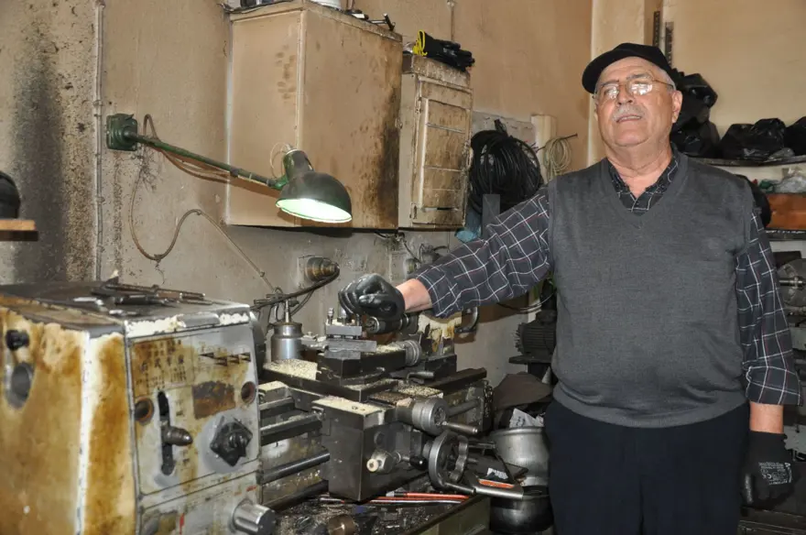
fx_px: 805
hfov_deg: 53.2
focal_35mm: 36
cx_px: 403
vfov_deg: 36.8
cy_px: 268
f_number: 3.8
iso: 800
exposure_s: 1/60
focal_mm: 24
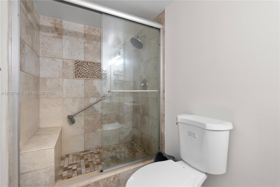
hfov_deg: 96.7
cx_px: 140
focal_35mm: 16
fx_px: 124
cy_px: 94
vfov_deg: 73.7
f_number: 8
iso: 200
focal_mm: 16
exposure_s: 1/5
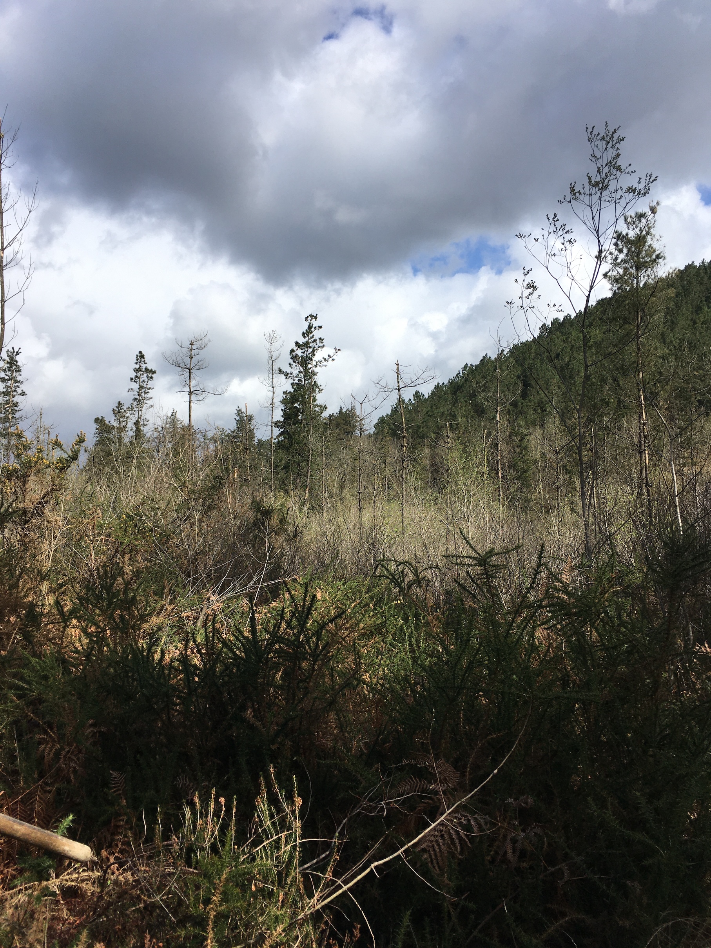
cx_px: 356
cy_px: 474
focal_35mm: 29
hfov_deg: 48.2
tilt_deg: +2.8
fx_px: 794
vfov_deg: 61.7
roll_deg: +0.6
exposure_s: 1/1832
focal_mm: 4.15
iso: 25
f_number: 2.2
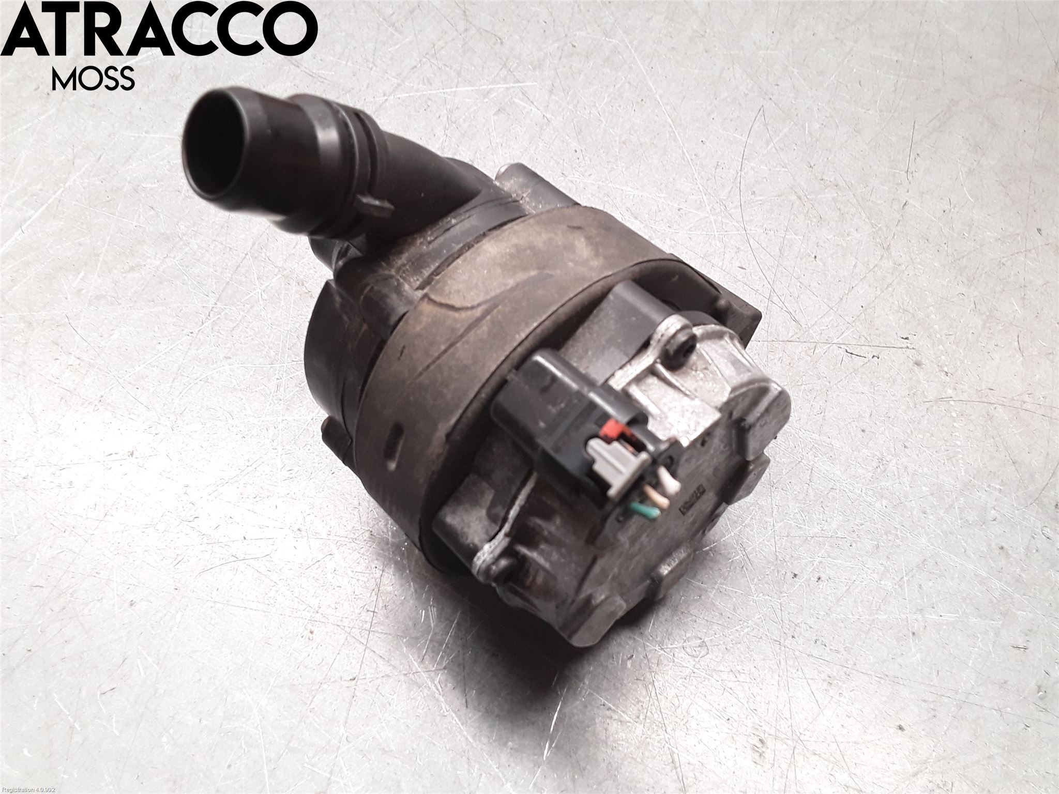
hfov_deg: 63.4
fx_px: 857
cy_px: 397
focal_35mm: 28
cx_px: 530
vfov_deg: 49.7
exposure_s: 1/50
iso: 80
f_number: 1.9
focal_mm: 2.91
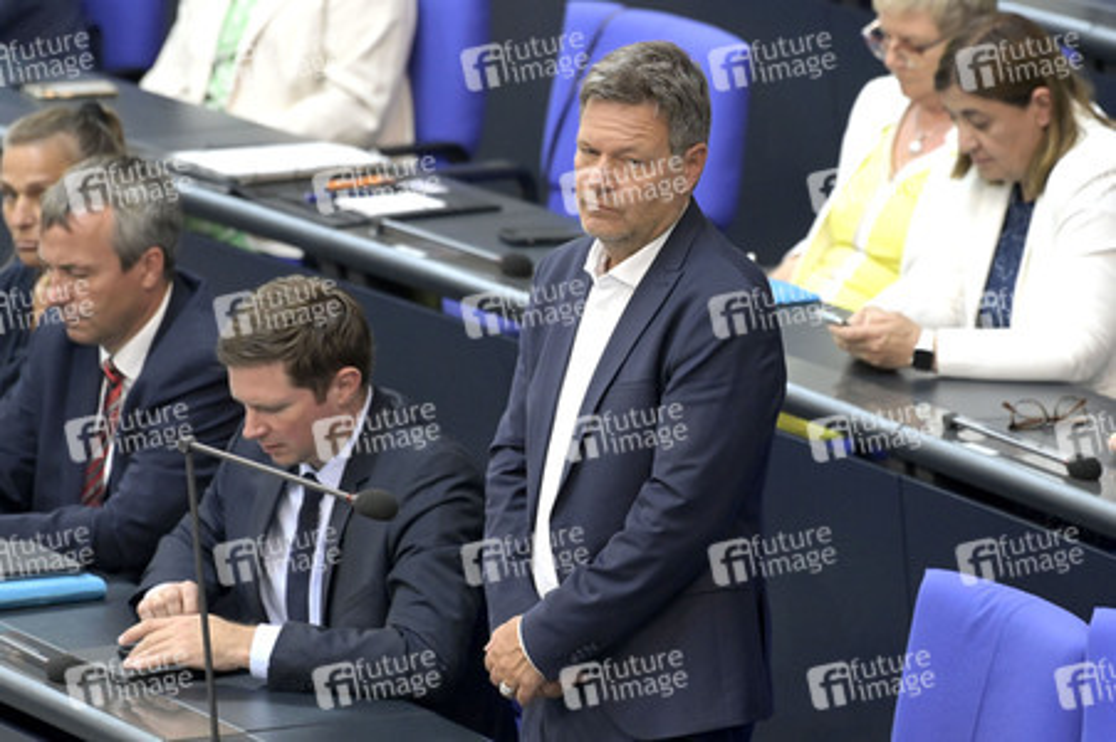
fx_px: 11461
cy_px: 371
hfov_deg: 5.6
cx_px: 558
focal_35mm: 370
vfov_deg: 3.7
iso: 8000
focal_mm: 370
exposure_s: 1/400
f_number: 5.6
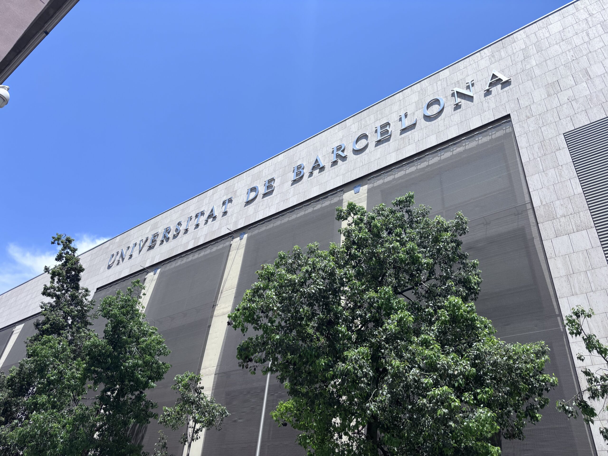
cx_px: 304
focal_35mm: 26
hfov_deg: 67.3
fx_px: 457
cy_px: 228
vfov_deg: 53.1
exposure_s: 1/3413
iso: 50
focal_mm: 5.96
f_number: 1.6
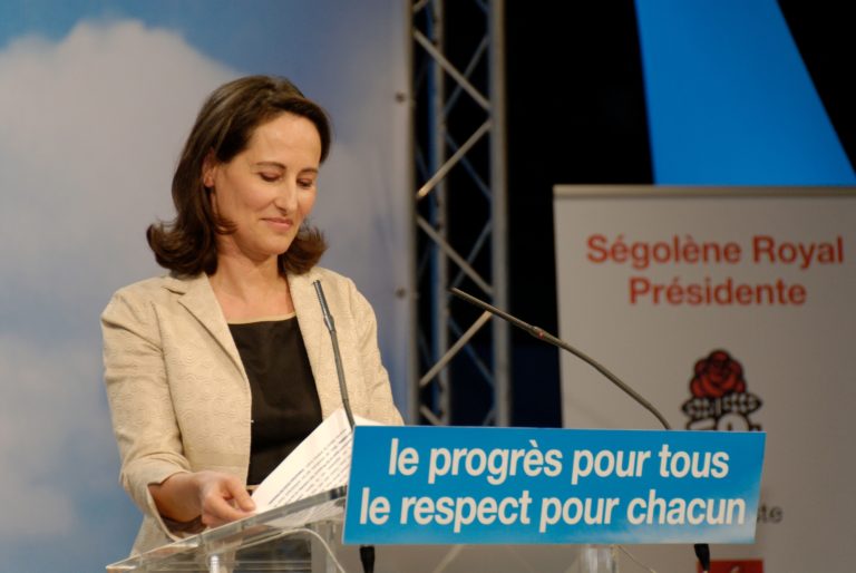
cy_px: 286
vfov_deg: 6.1
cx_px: 428
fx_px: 5356
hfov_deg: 9.1
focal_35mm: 225
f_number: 5.6
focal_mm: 150
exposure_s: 1/125
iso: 500
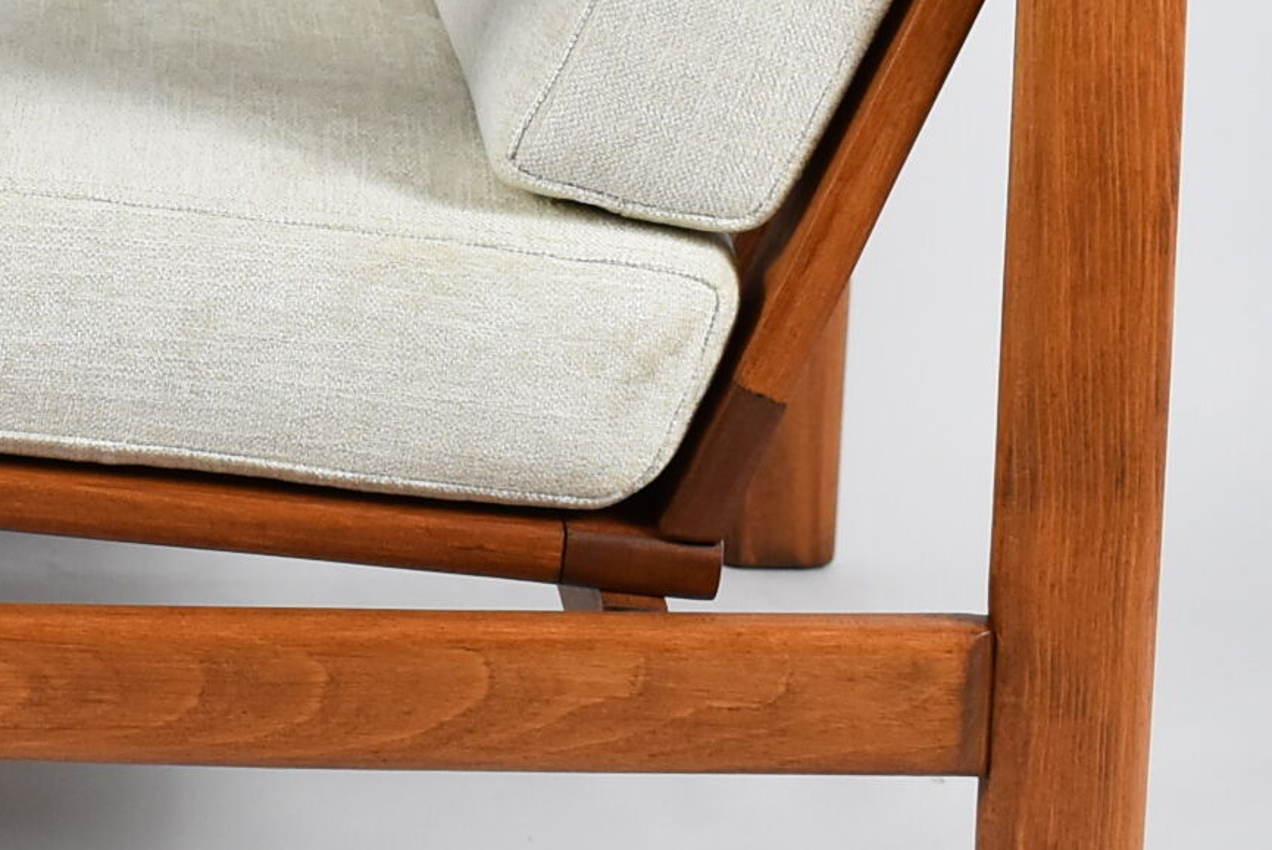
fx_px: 4587
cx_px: -81
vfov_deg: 10.5
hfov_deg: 15.4
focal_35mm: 130
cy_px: -72
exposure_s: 1/125
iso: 800
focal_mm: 25
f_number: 5
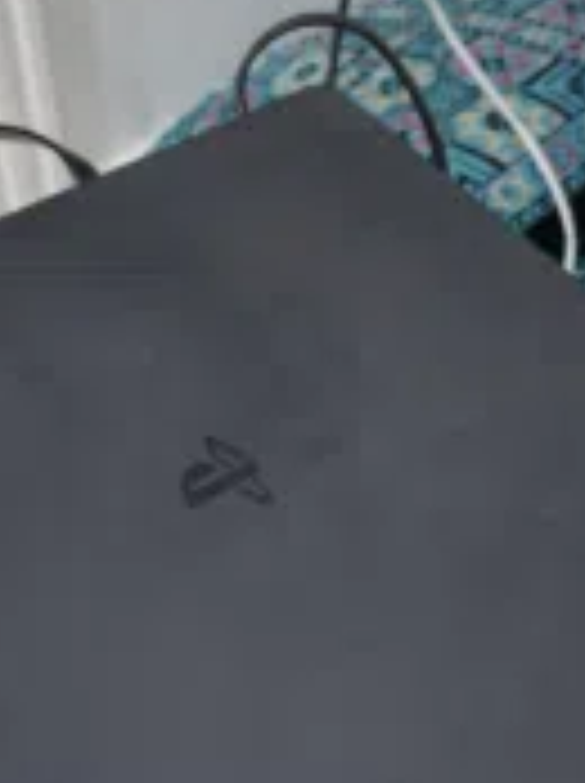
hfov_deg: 27.4
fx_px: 1197
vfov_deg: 35.5
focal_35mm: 53
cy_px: 580
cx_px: 261
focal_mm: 5.54
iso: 800
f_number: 1.8
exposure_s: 1/25
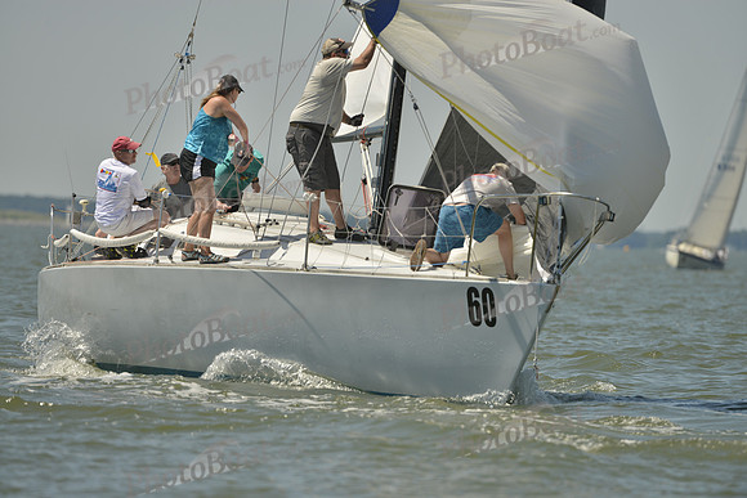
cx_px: 374
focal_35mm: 400
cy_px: 249
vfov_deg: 3.4
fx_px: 8302
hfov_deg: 5.2
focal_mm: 400
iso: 200
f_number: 5.6
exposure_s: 1/1600
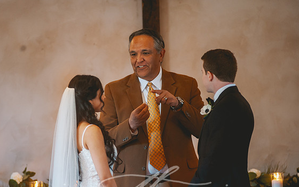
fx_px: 3007
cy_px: 116
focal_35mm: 369
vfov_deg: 3.6
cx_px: 119
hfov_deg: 5.7
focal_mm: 300
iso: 800
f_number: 2.8
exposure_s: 1/80
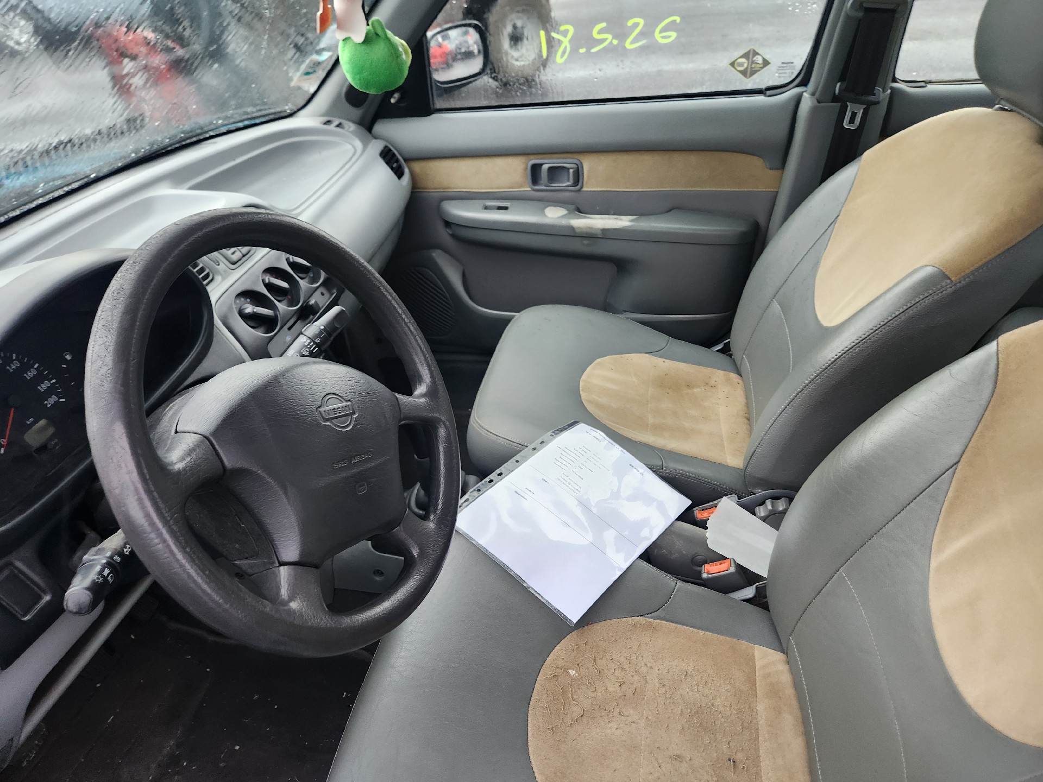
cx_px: 522
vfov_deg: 58.9
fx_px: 693
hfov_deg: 73.9
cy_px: 391
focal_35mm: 23
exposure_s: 1/182
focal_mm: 5.4
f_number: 1.8
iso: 160
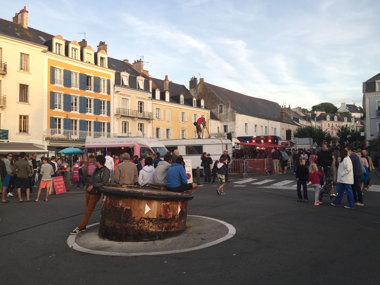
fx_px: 318
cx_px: 190
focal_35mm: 29
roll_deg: +0.0
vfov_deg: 48.2
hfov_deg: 61.7
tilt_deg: +3.0
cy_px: 142
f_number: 2.2
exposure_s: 1/130
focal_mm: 4.15
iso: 32
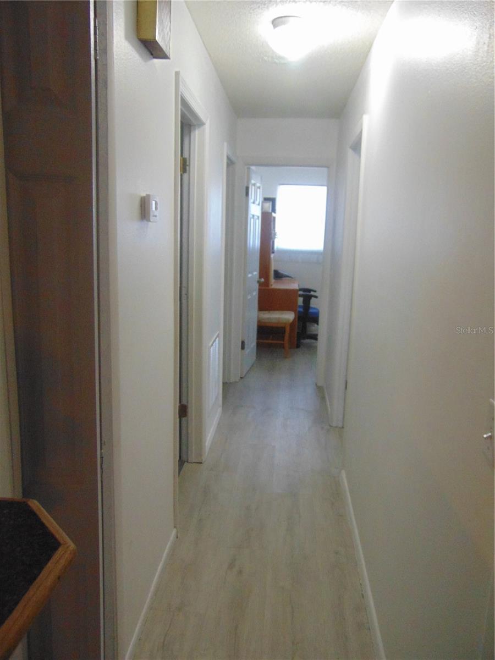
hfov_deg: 51.4
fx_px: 515
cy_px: 330
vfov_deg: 65.3
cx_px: 248
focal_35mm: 27
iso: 400
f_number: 3
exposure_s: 1/30
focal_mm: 4.9
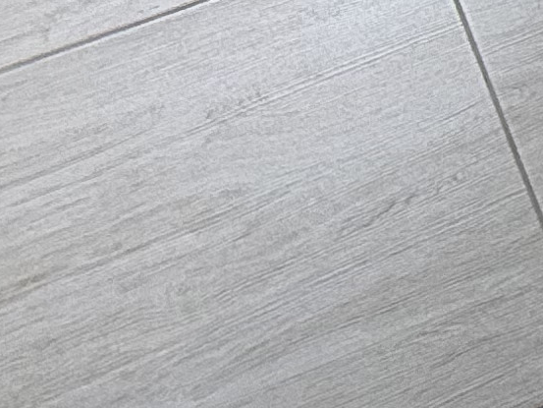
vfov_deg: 10.9
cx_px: 679
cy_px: -724
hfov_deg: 18.1
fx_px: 1600
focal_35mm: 102
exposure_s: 1/100
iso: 50
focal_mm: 2.22
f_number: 2.2
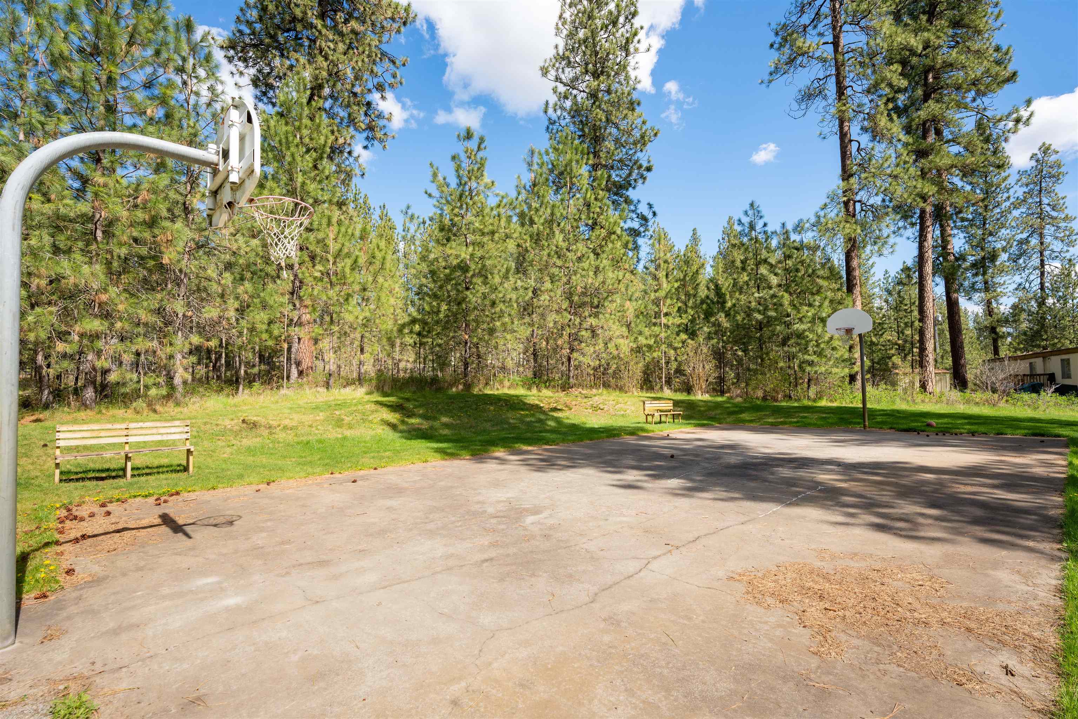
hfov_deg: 92.6
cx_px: 539
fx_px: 515
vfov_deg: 69.8
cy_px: 360
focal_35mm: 17
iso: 200
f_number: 8
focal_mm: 17.2
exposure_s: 1/250
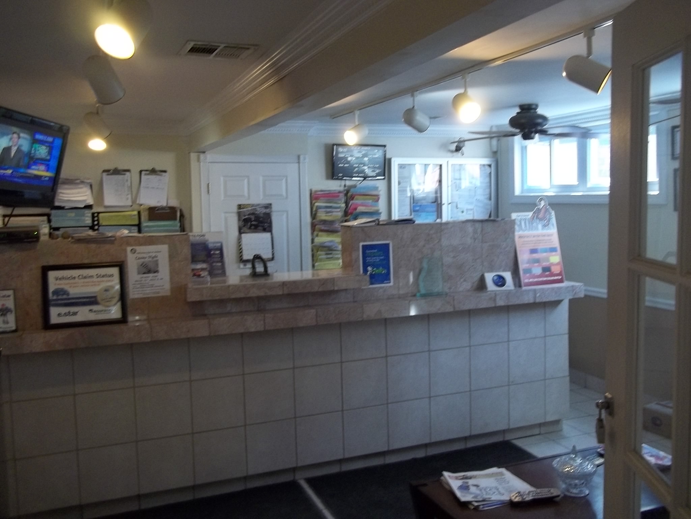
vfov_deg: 44.2
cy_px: 260
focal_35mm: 32
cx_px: 346
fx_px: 639
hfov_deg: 56.8
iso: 160
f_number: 2.9
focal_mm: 5.7
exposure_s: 1/30
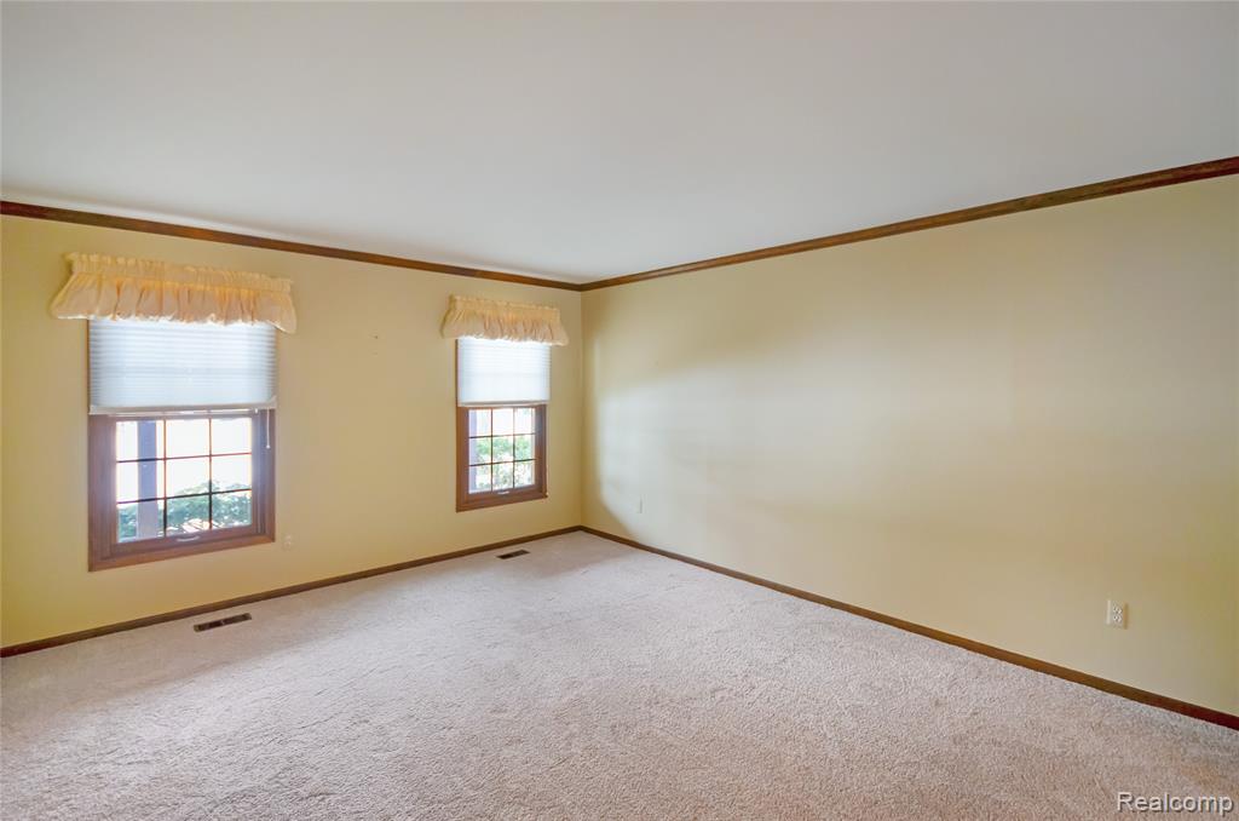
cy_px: 410
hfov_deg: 100.5
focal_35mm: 15
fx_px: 515
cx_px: 620
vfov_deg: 77.1
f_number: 4.5
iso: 400
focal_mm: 10
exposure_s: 1/80
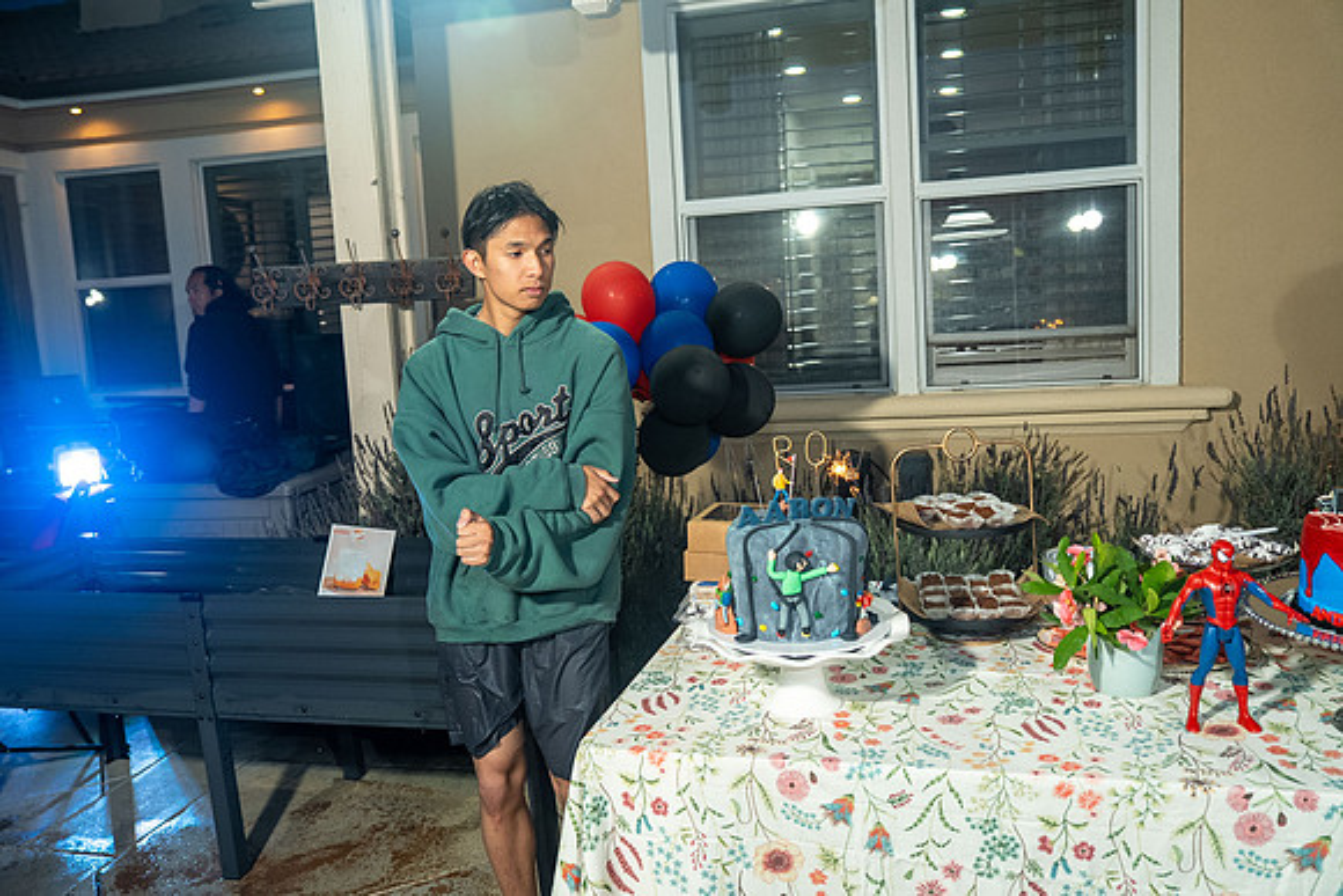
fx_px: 1119
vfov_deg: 43.6
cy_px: 448
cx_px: 672
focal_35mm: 30
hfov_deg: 61.9
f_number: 3.5
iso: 640
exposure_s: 1/160
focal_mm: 30
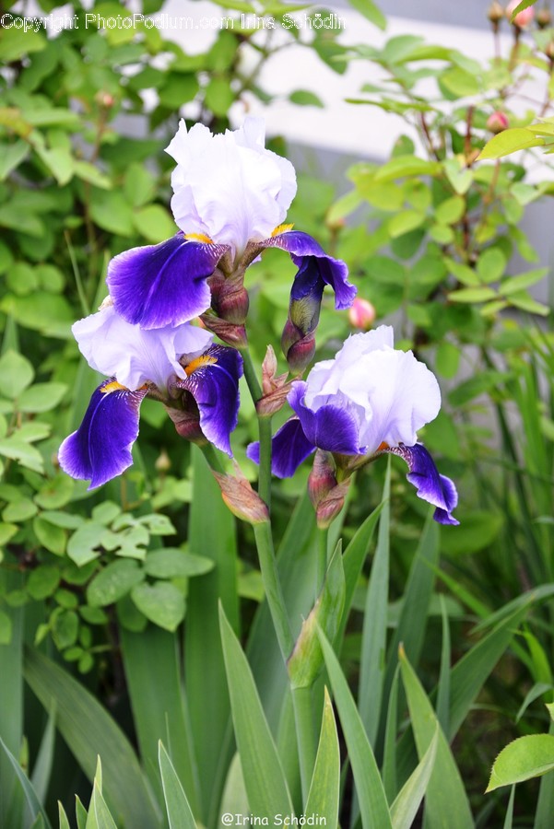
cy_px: 414
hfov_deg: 12.2
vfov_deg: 18.3
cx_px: 277
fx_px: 2582
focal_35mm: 112
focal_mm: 112
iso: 720
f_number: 5.3
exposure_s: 1/60
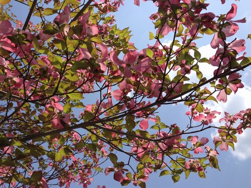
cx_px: 126
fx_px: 254
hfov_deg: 52.6
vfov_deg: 40.7
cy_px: 94
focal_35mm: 35
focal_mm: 4.28
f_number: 2.4
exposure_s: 1/2304
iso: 50
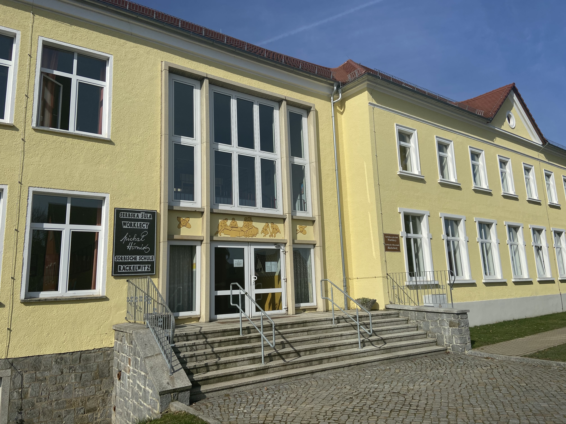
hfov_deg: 67.3
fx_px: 425
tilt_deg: +10.8
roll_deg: +2.5
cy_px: 212
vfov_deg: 53.1
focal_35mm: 26
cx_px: 283
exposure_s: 1/6452
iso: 32
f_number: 1.8
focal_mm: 4.25
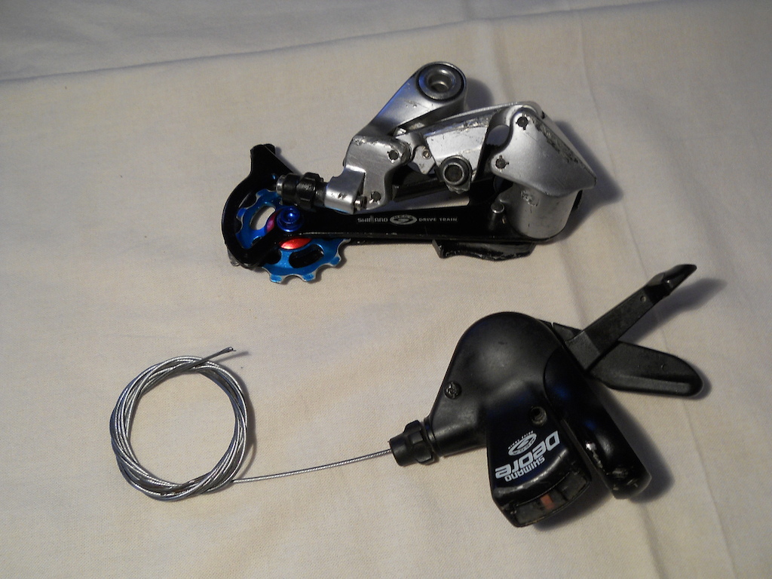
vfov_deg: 35.1
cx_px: 386
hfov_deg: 45.8
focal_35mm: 41
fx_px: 914
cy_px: 290
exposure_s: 1/30
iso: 125
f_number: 3.1
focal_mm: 6.72
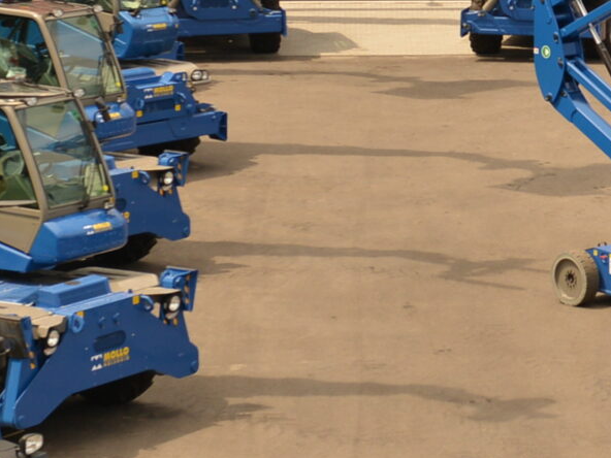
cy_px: 7
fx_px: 2789
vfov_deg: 9.3
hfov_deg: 12.2
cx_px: 726
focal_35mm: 158
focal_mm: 38
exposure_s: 1/1250
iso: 400
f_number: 5.6
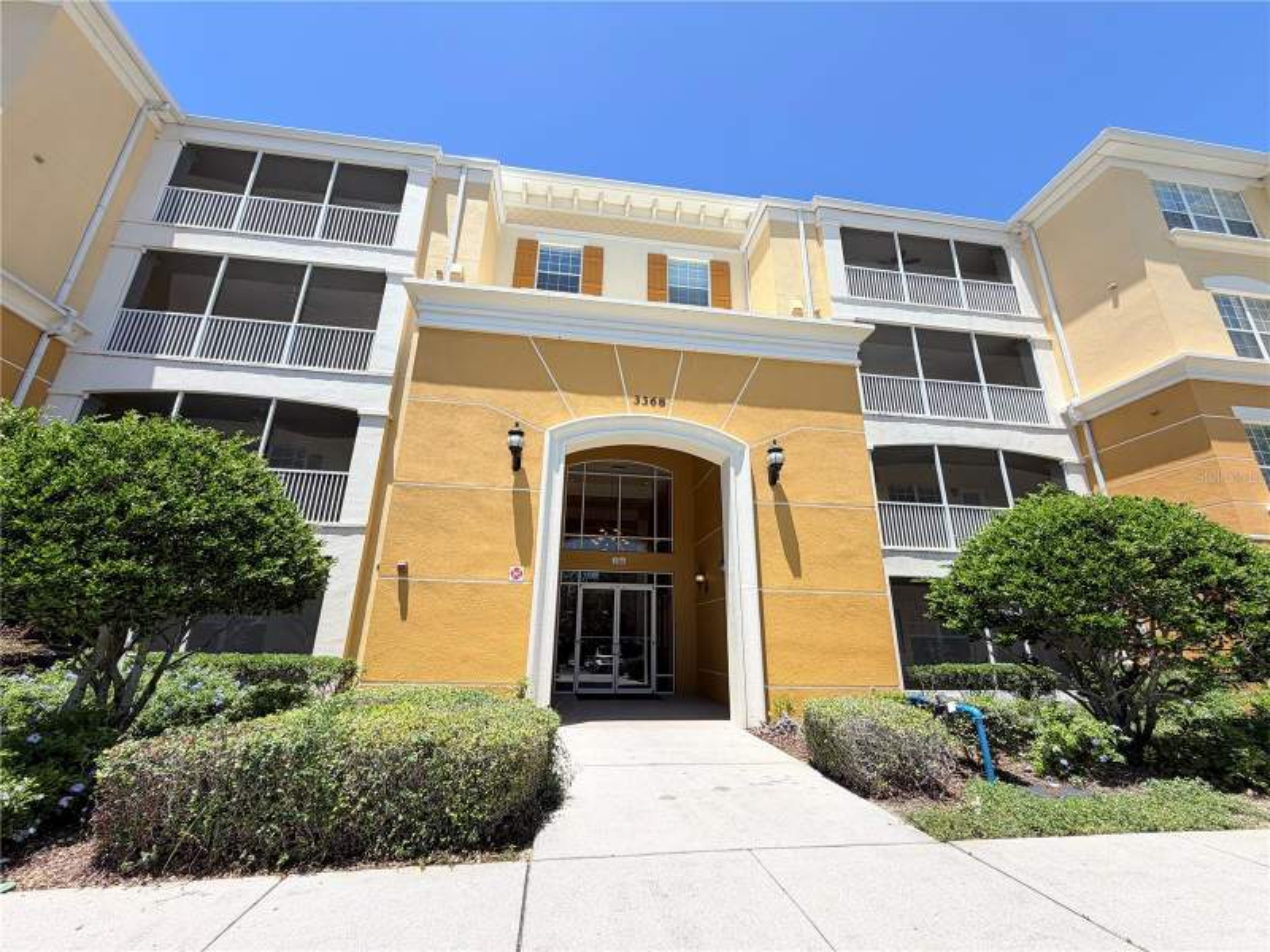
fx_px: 514
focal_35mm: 14
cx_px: 635
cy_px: 476
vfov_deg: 85.7
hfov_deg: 102.1
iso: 20
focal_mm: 2.22
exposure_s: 1/770
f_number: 2.2
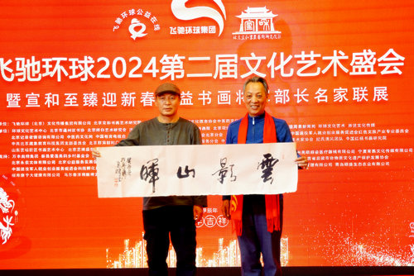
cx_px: 207
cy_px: 138
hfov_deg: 31.4
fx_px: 738
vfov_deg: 21.2
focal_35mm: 64
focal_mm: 64.1
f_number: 3.2
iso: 800
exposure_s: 1/200
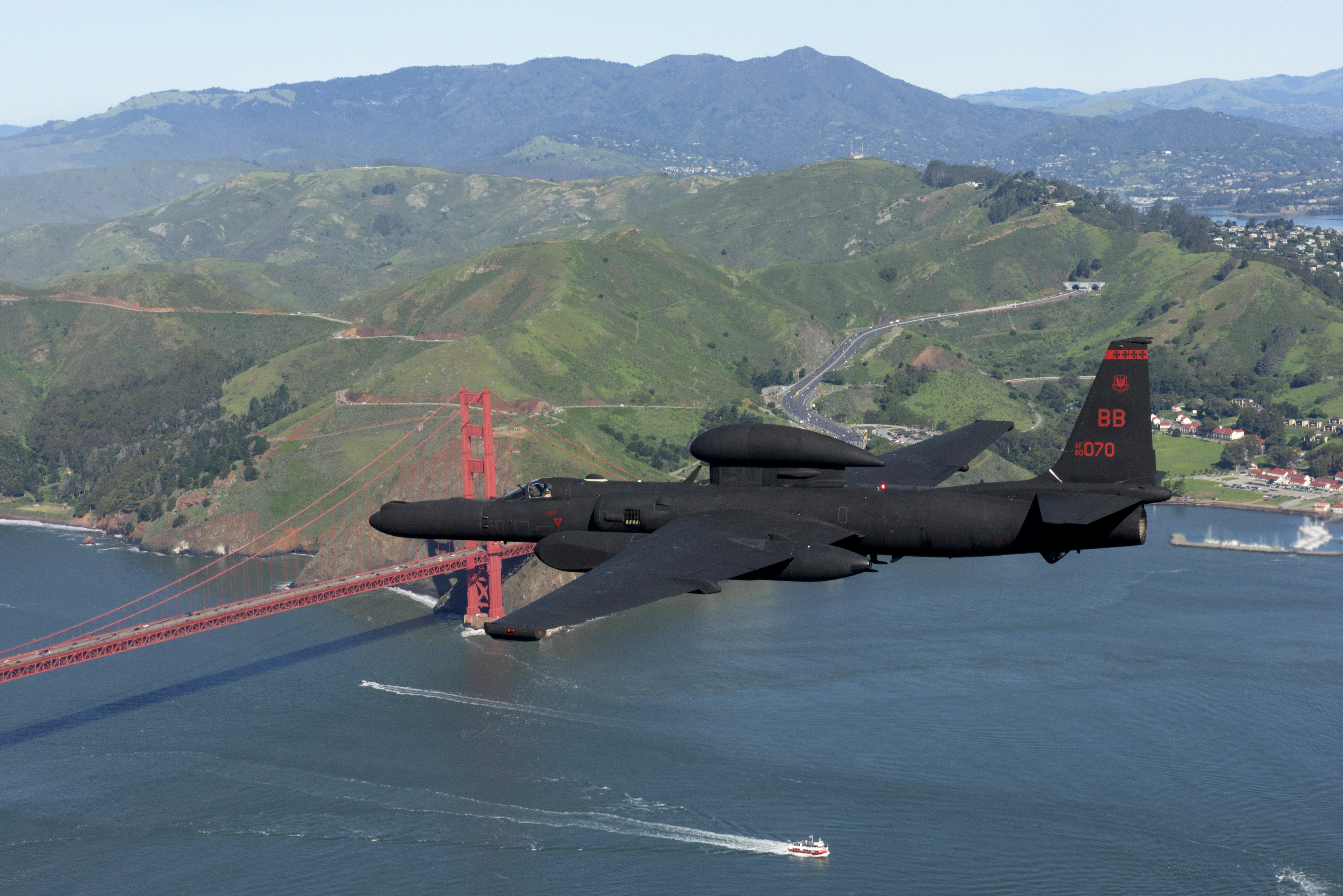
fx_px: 2612
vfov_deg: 19.5
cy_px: 448
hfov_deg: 28.8
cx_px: 672
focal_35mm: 70
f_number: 20
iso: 800
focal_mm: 70
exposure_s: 1/250
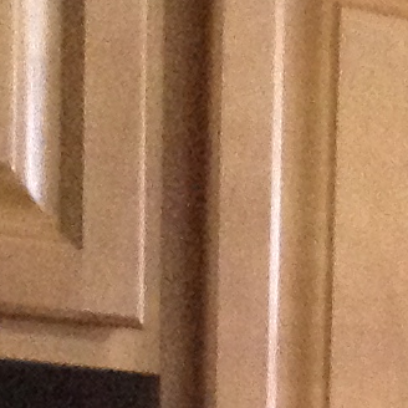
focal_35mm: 230
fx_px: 3067
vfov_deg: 6.9
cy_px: 1167
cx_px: 978
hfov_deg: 7.2
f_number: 2.4
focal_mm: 3.3
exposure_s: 1/17
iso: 250
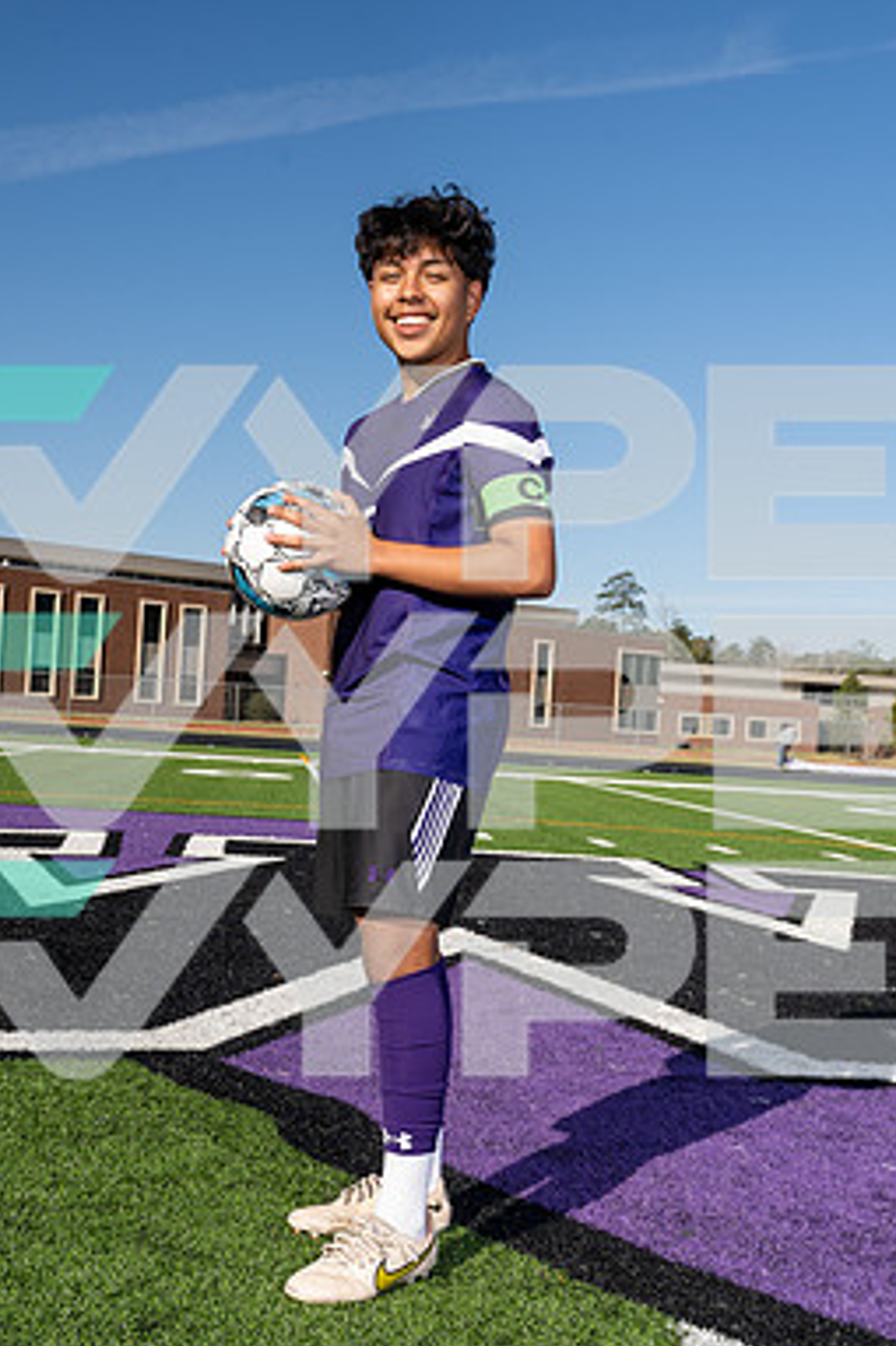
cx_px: 429
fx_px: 1756
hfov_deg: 28.6
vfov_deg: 41.9
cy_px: 724
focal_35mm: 47
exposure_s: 1/250
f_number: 8
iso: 100
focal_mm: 40
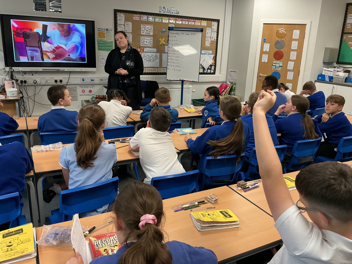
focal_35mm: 29
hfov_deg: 61.7
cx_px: 176
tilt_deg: -16.6
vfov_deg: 48.2
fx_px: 295
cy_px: 132
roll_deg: -1.6
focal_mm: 3
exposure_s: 1/60
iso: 100
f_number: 1.8
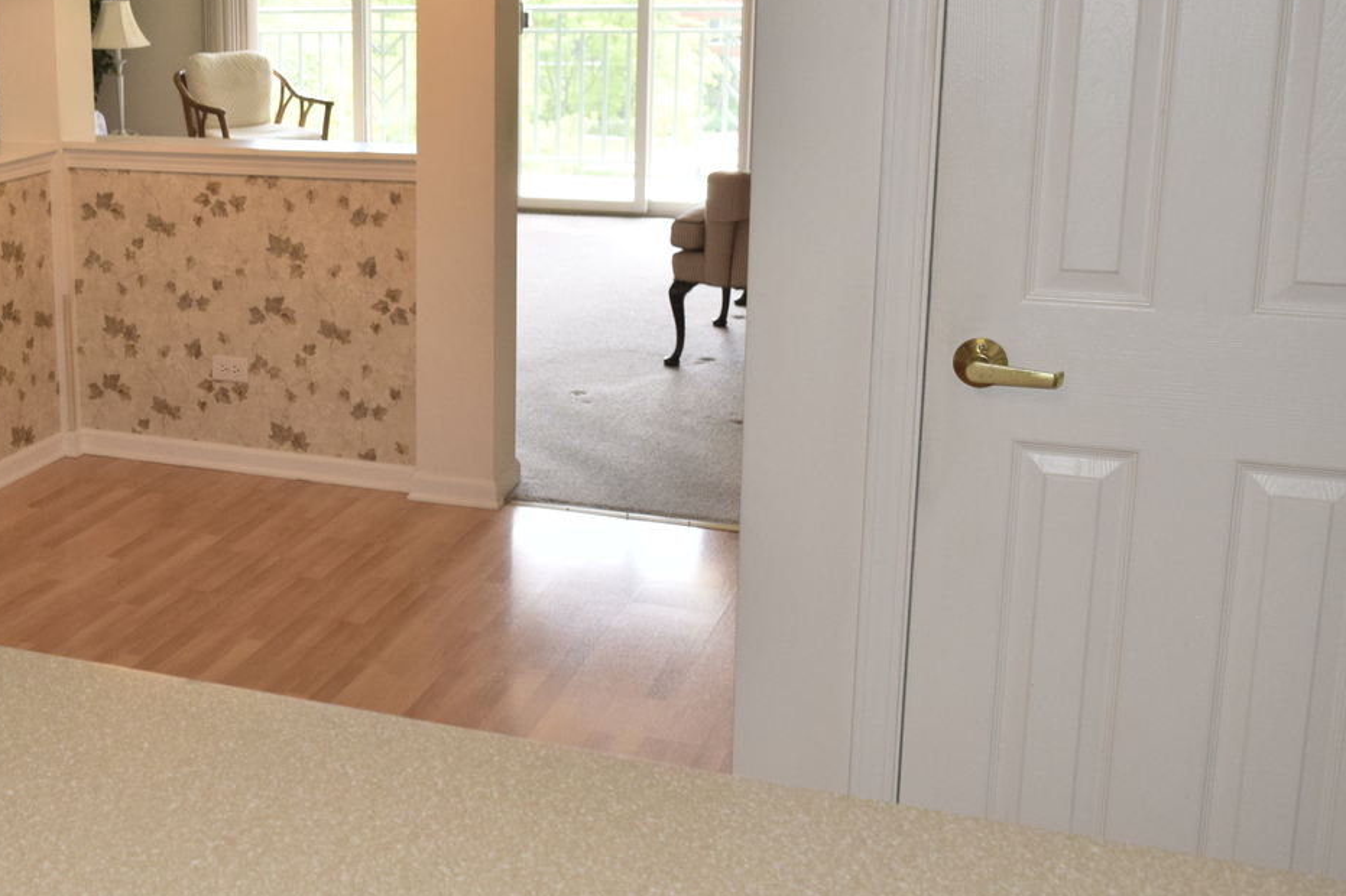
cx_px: 204
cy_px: 343
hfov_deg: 39.7
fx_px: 1757
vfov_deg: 28.5
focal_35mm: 47
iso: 640
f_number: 5.6
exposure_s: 1/125
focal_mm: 18
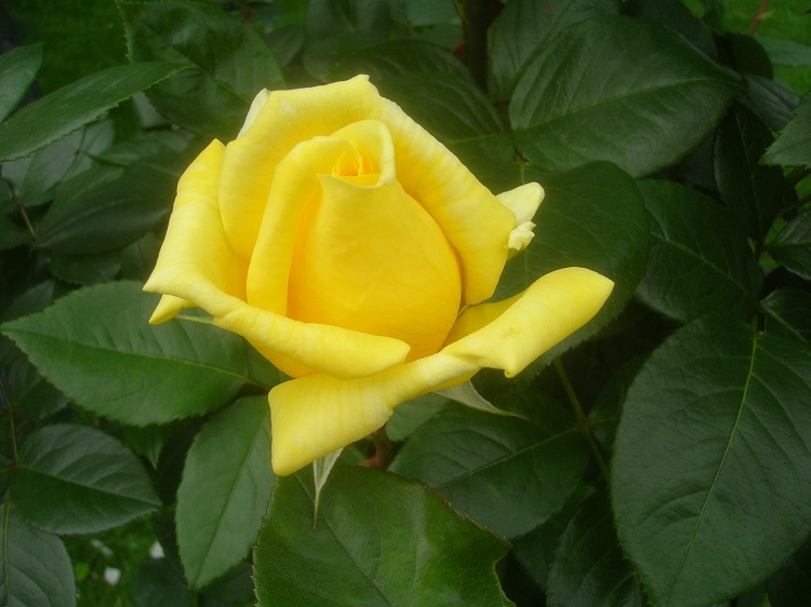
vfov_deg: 40.7
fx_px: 820
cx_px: 406
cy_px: 304
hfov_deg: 52.6
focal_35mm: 35
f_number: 4.9
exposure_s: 1/87.3
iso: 50
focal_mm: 5.8
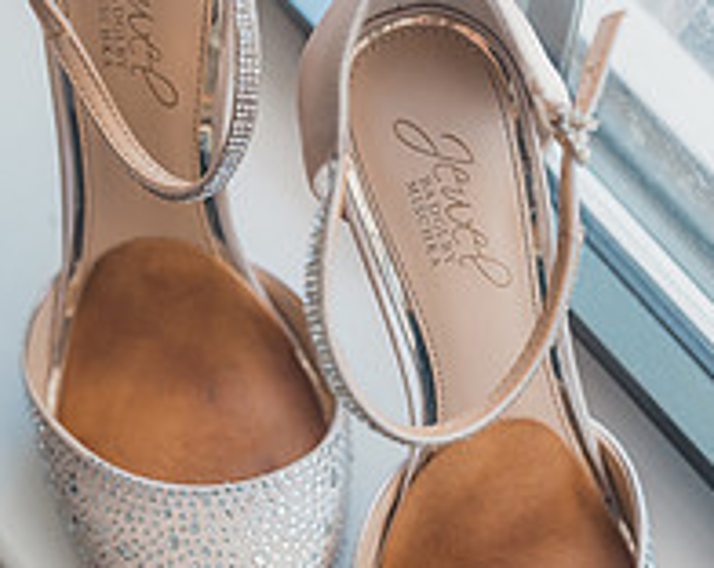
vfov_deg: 14.2
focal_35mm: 108
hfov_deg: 17.8
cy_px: 382
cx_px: 332
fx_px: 2278
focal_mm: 50
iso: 640
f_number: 2.8
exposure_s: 1/400
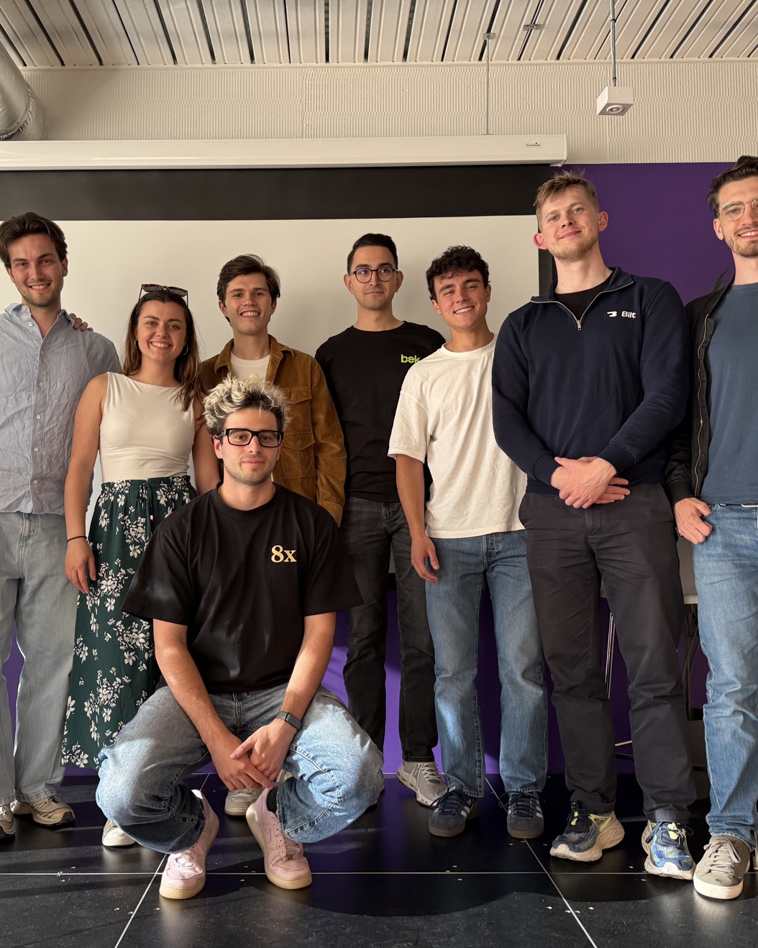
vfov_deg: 55.7
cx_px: 316
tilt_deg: +5.9
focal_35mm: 32
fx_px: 898
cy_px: 470
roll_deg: +0.4
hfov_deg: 45.6
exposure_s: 1/121
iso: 200
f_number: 1.78
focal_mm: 6.76
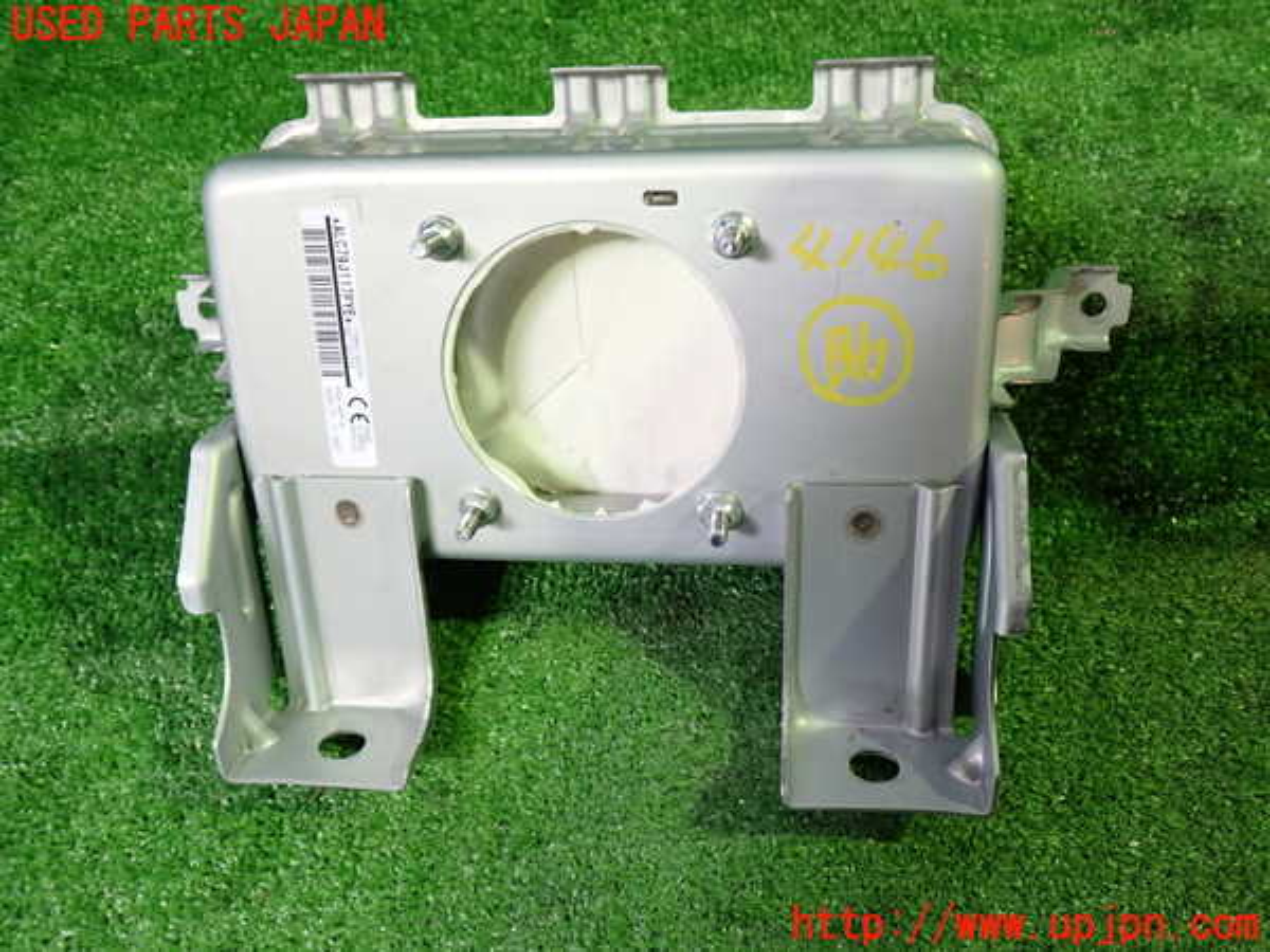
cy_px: 476
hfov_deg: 60.0
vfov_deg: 46.8
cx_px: 635
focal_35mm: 30
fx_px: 1101
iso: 250
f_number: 2.3
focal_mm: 5.4
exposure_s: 1/30
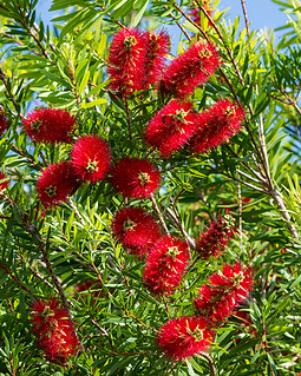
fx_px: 4701
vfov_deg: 4.6
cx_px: 105
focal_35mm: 422
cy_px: 214
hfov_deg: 3.7
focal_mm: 200
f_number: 10
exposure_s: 1/2000
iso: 2500
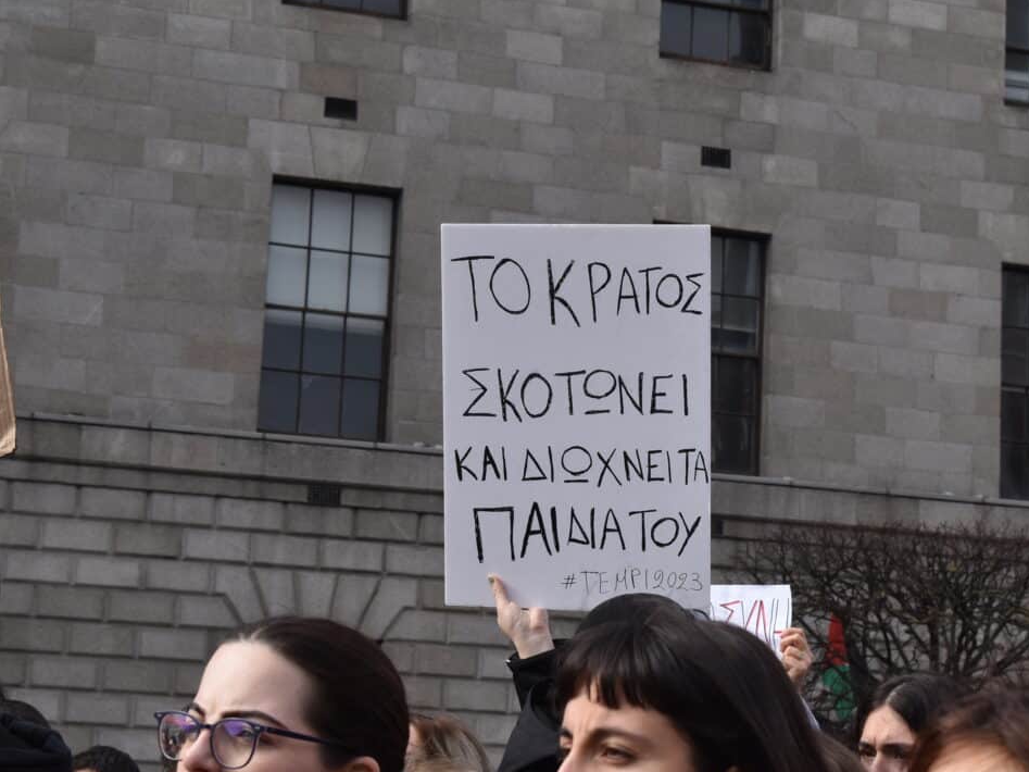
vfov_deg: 16.5
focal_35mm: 90
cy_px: 386
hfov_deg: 21.9
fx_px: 2661
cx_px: 562
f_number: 10
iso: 400
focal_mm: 55
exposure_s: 1/400
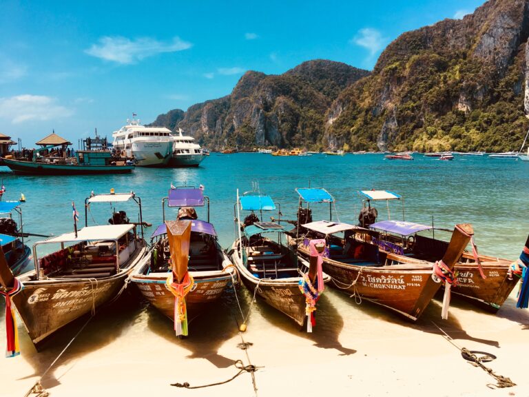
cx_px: 264
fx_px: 443
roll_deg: +0.0
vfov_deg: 48.2
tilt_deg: -6.6
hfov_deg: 61.7
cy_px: 198
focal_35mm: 29
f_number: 2.2
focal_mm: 4.15
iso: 25
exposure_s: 1/1603
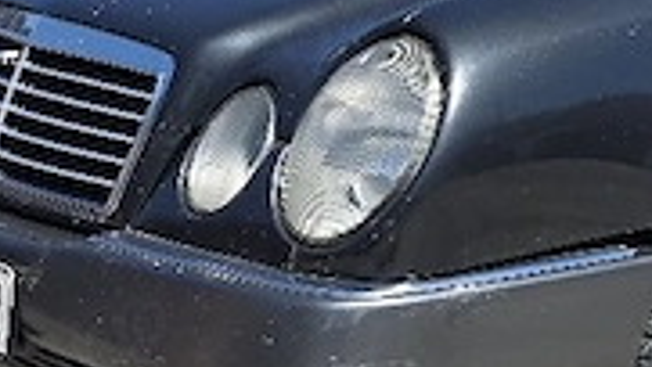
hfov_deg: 24.5
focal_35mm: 83
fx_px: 1436
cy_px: -83
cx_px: 641
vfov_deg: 14.1
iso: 80
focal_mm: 6.3
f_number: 1.7
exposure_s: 1/5000
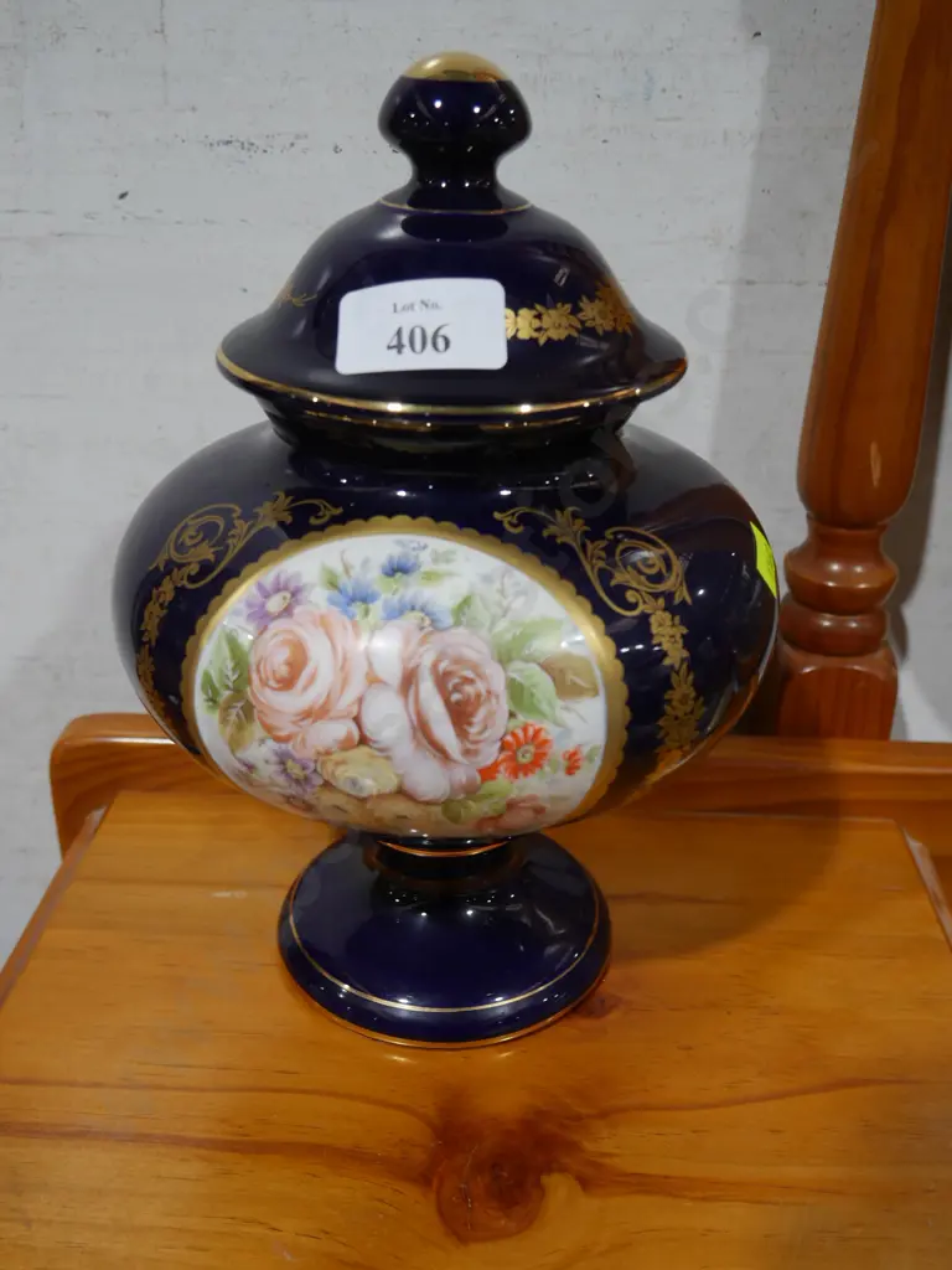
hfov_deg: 41.8
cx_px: 476
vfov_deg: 54.0
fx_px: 1247
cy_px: 635
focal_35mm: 34
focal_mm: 17
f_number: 4
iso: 320
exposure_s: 1/60
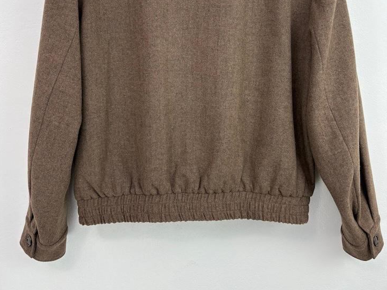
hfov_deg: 52.6
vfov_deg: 39.5
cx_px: 193
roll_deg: -0.3
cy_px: 68
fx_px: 391
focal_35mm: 35
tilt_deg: -7.0
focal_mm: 5.96
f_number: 1.6
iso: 64
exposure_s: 1/100
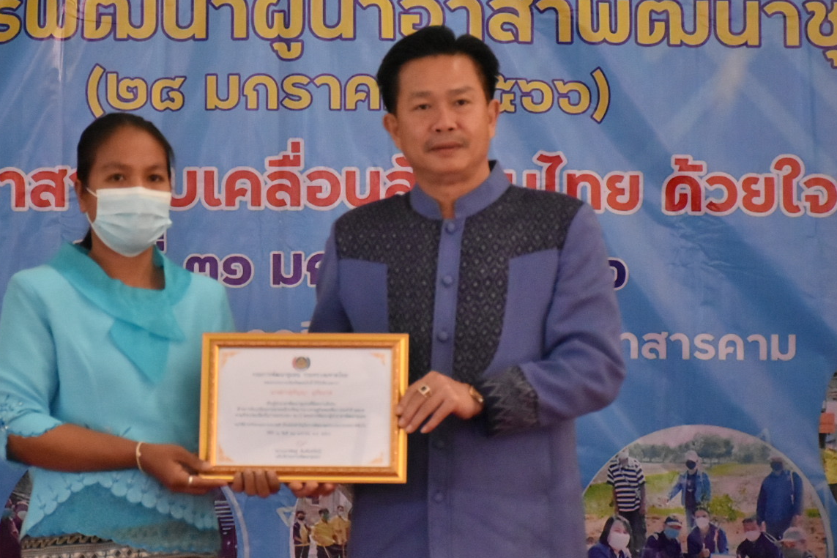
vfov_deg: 7.6
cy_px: 282
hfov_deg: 11.4
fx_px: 4201
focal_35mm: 181
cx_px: 385
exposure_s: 1/500
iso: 4000
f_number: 5.6
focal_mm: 85
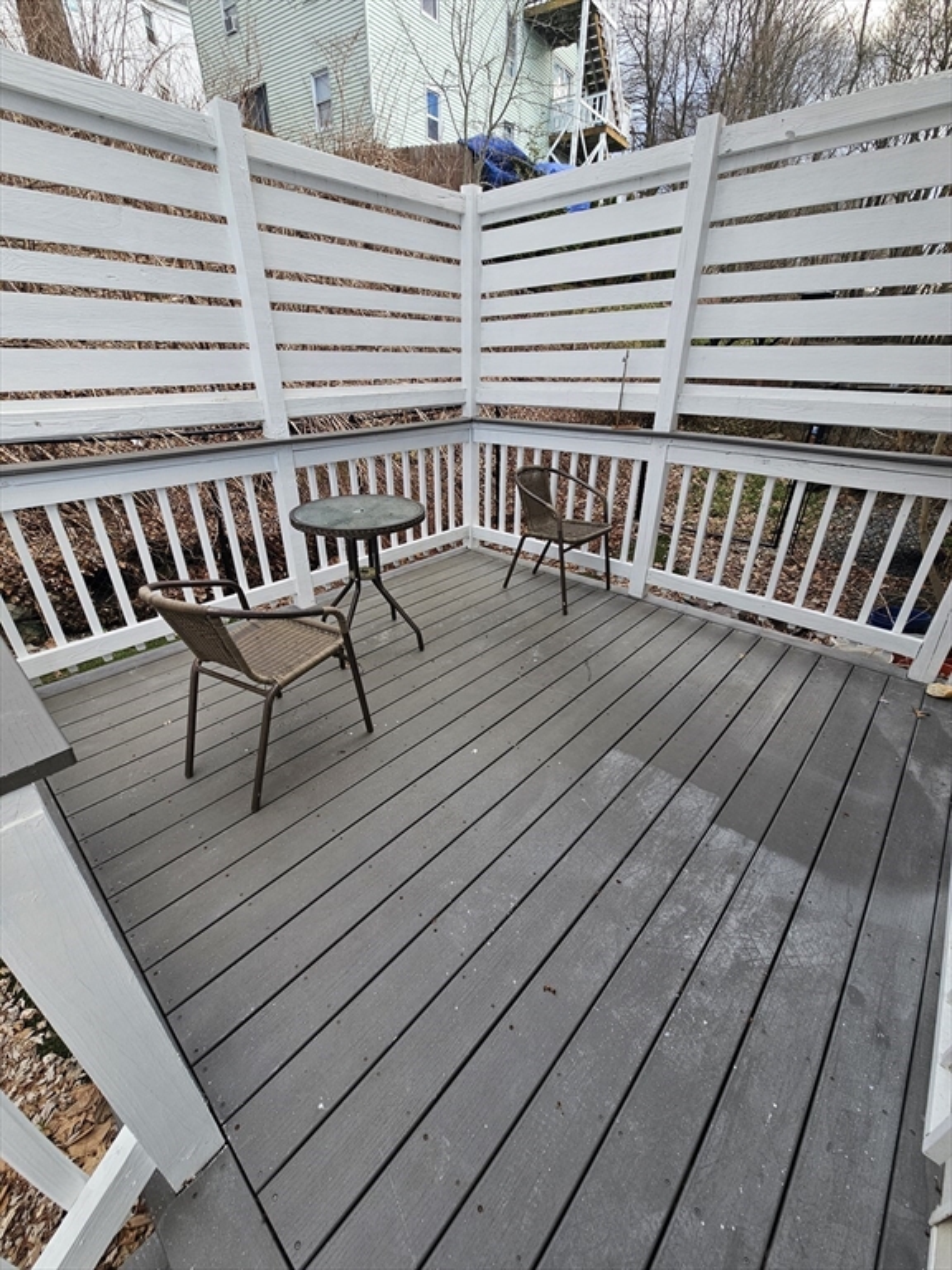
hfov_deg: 89.9
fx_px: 477
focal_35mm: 13
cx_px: 476
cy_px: 635
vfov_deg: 106.2
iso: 64
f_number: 2.2
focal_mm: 2.2
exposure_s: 1/264
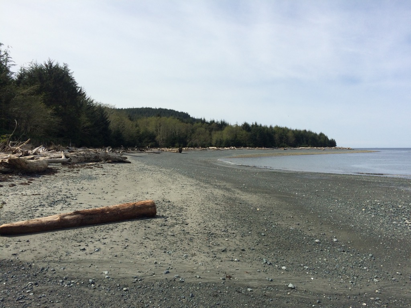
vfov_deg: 48.2
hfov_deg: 61.7
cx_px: 206
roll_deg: +0.8
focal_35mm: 29
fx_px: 344
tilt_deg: -2.6
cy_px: 154
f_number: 2.2
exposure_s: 1/2740
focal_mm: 4.15
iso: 32
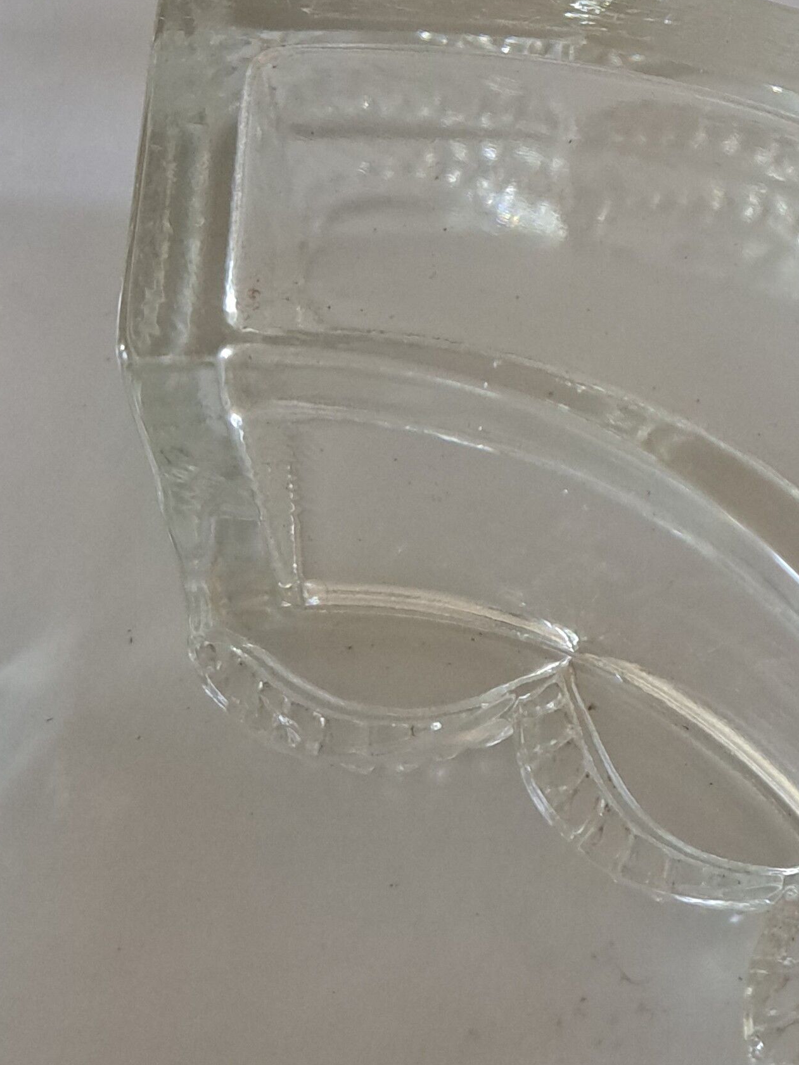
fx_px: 2031
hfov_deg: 21.3
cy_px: 70
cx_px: 838
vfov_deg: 28.1
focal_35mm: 66
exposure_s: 1/50
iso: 400
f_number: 1.8
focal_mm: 5.23
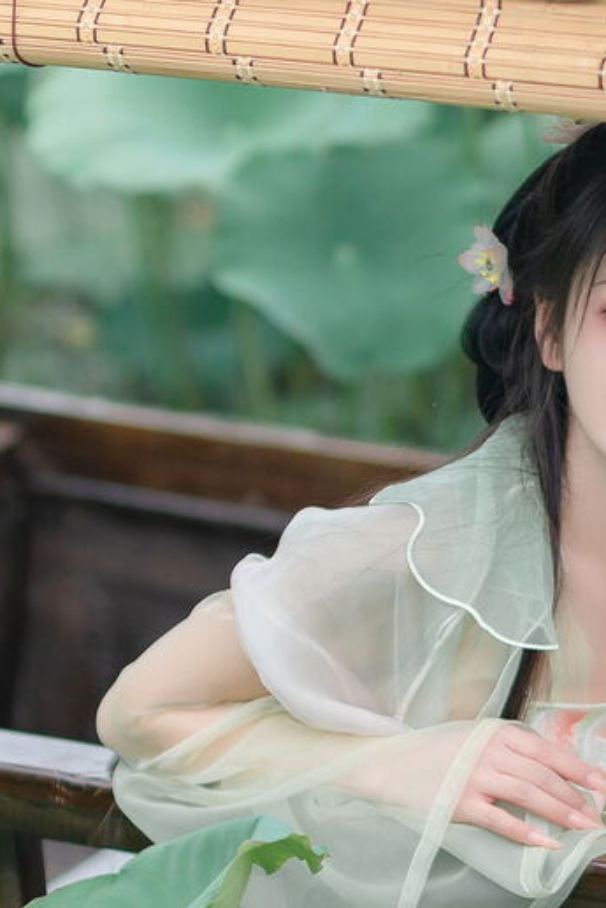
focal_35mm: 296
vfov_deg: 7.0
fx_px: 7468
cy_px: 650
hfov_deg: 4.6
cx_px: 699
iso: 320
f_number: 1.6
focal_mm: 85
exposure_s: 1/1250
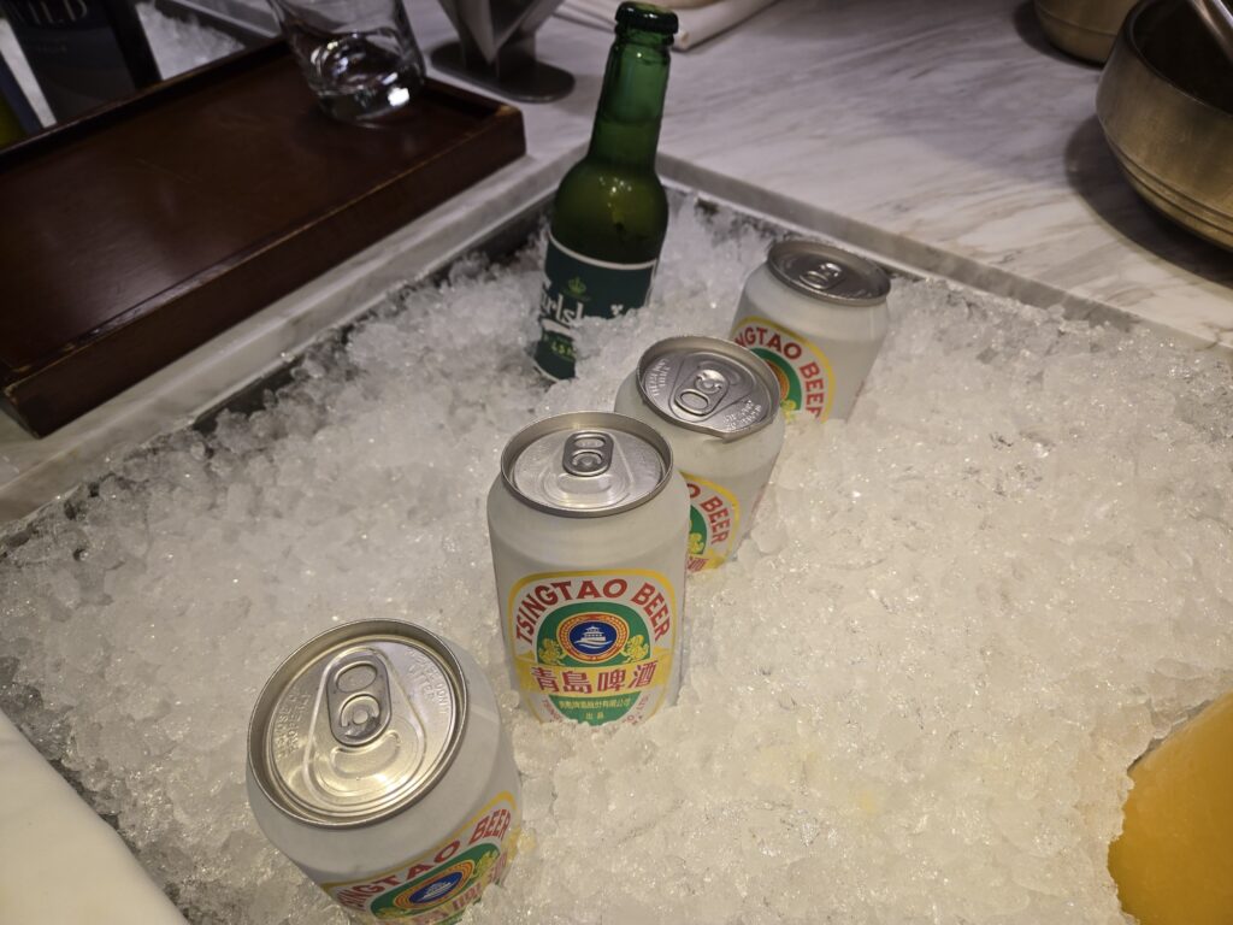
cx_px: 616
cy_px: 462
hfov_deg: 73.9
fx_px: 819
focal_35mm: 23
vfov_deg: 58.9
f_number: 1.8
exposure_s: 1/100
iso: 50
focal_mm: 5.4
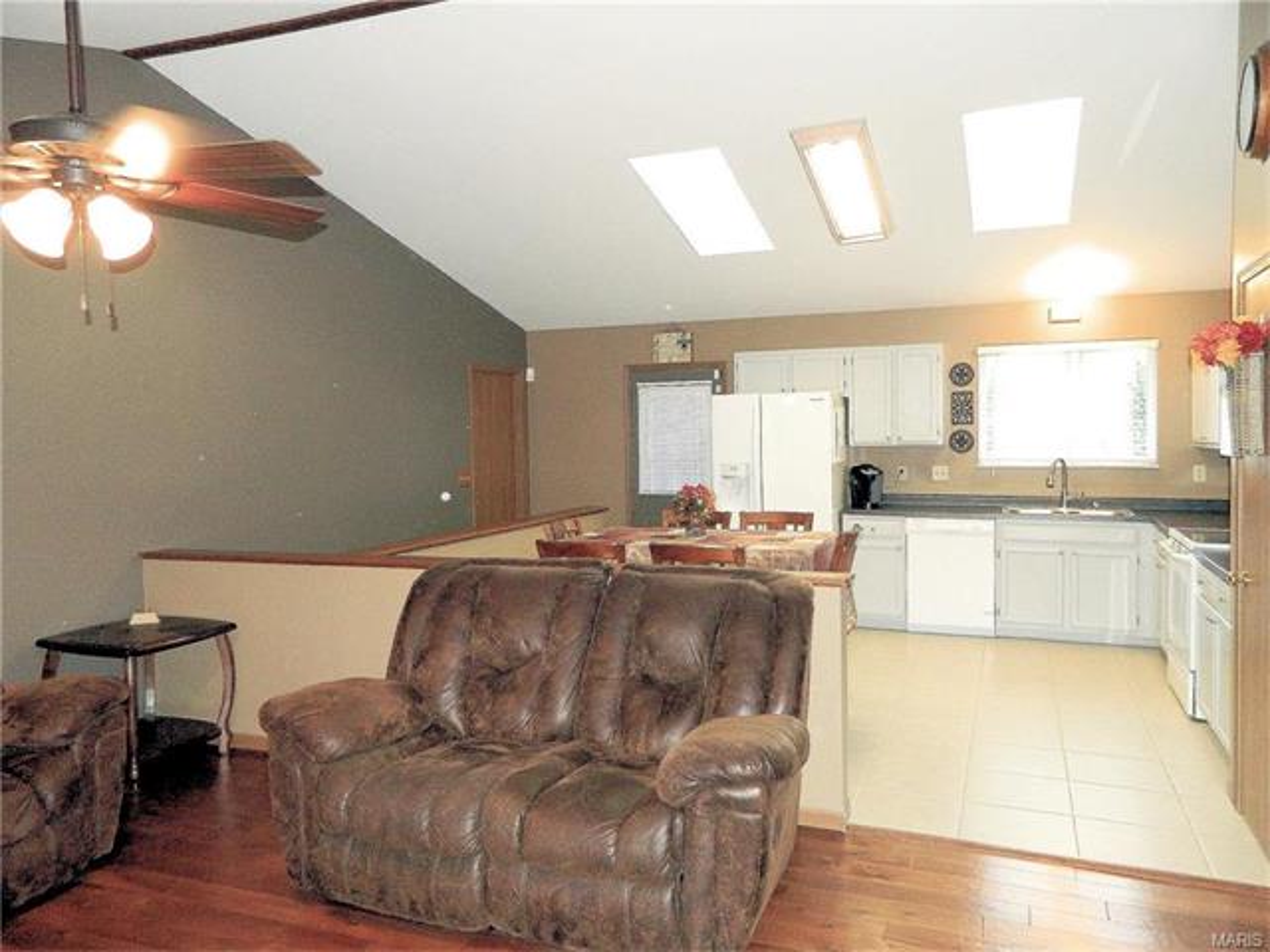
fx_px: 917
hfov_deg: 69.4
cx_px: 635
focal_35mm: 25
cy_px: 476
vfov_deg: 54.9
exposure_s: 1/30
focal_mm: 4.5
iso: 560
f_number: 3.1
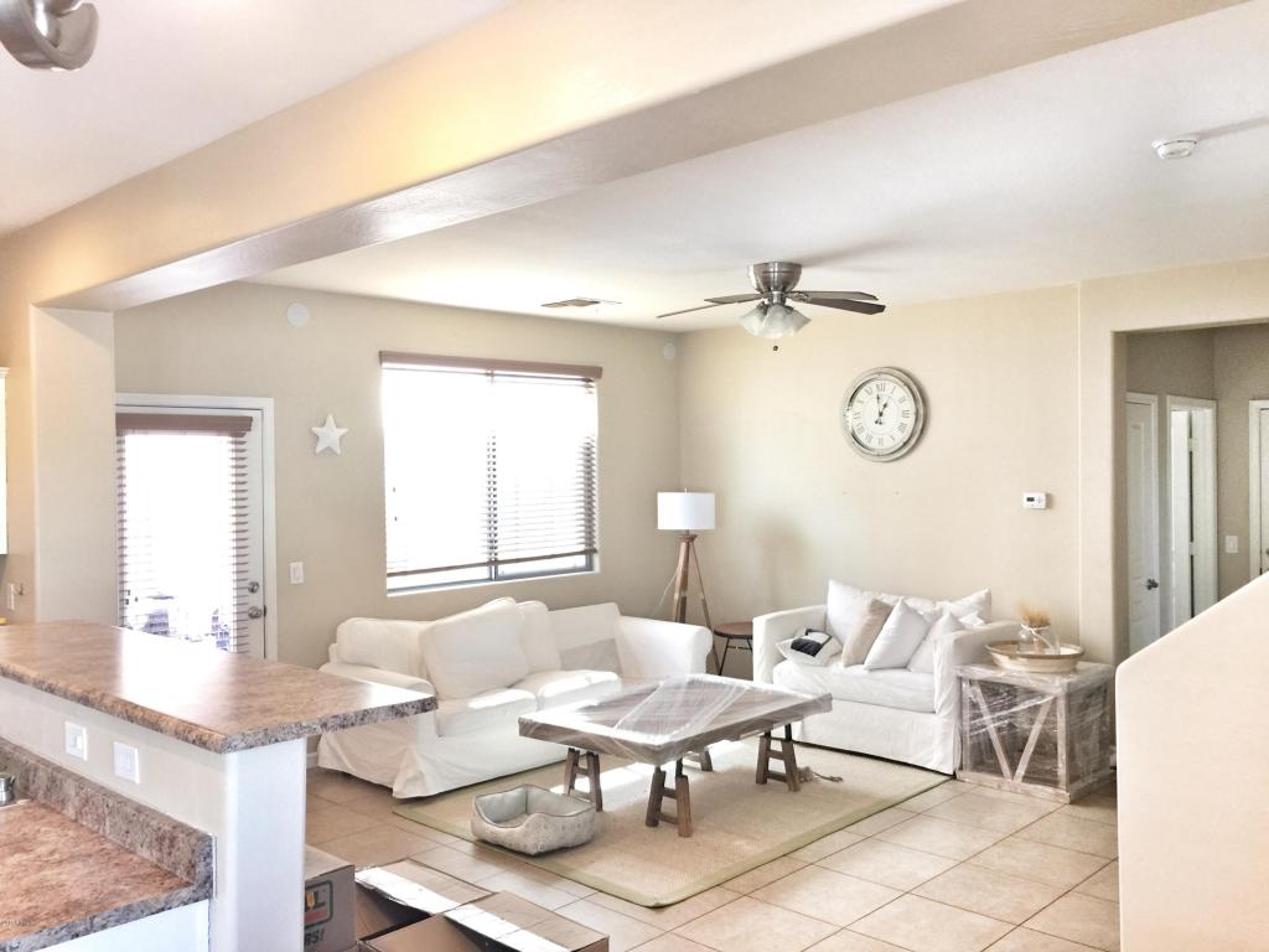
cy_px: 476
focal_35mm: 29
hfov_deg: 61.7
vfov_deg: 48.2
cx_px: 634
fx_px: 1063
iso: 80
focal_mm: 4.15
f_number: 2.2
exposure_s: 1/15
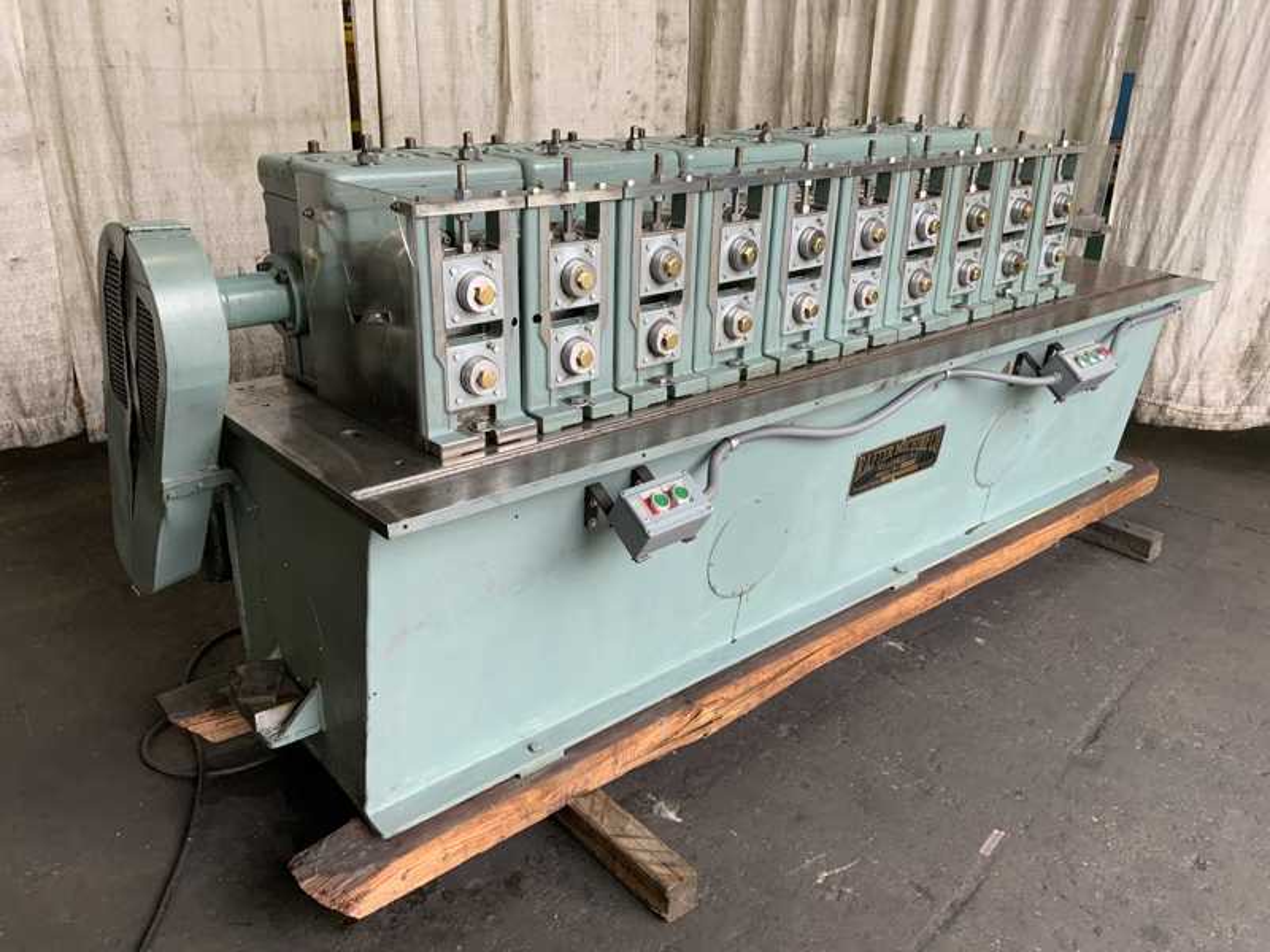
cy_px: 476
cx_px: 635
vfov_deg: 48.2
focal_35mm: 29
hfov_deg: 61.7
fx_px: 1064
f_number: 1.8
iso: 40
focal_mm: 3
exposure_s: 1/122
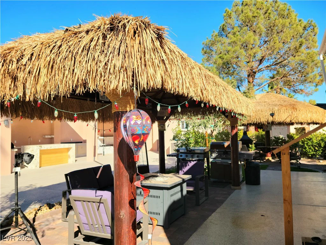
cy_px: 122
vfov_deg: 49.7
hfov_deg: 63.4
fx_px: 264
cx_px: 163
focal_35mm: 28
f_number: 2
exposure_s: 1/714
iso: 25
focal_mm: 5.9
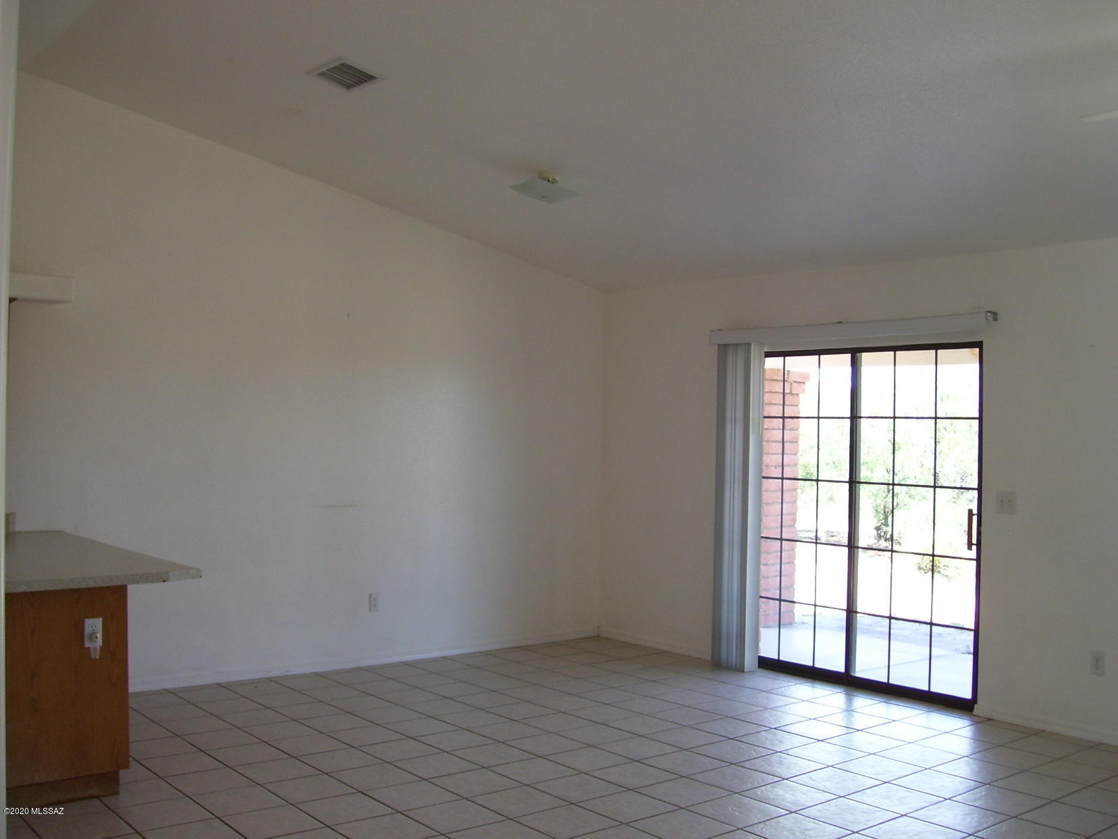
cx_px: 559
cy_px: 420
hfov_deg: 51.4
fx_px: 1163
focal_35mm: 36
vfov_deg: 39.7
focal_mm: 6
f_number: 2.7
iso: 80
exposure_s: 1/90
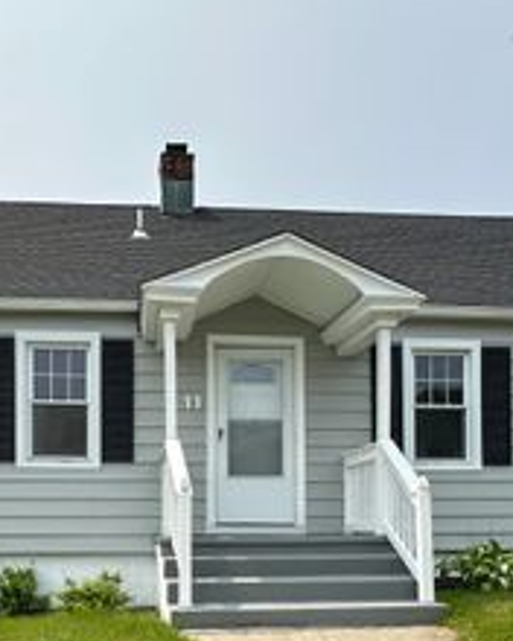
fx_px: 588
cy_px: 529
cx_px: 160
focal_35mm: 31
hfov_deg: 46.2
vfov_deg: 52.8
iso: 50
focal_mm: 2.22
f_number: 2.2
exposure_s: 1/1642
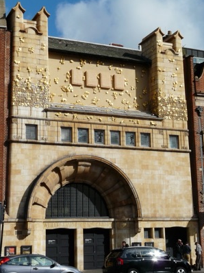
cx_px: 100
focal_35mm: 64
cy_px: 136
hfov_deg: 22.9
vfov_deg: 30.3
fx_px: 503
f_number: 7.1
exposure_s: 1/500
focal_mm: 8.8
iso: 100
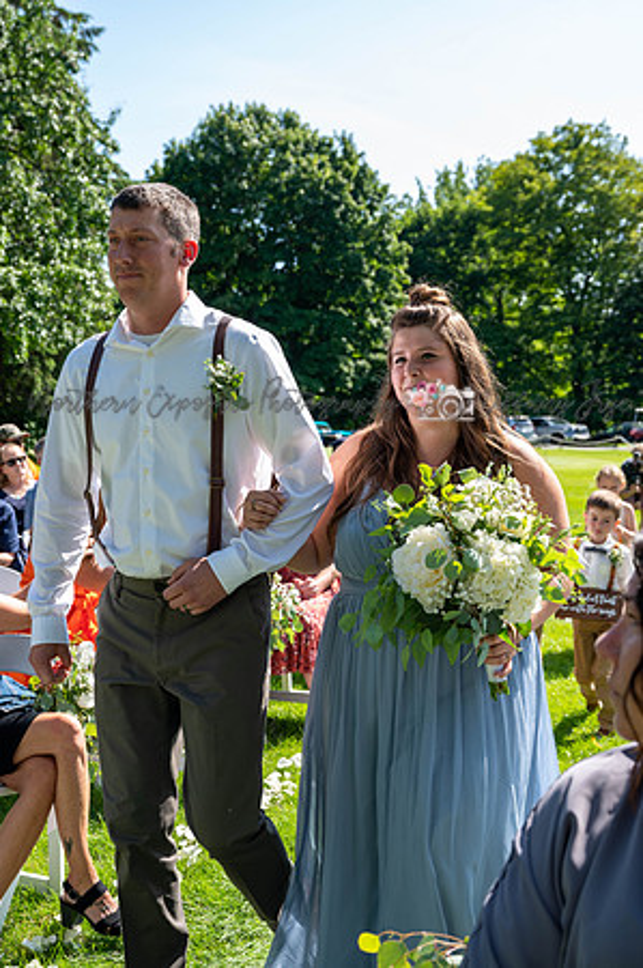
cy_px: 484
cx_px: 322
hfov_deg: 29.8
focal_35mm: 45
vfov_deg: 43.6
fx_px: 1208
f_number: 5.6
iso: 160
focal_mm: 45
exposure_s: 1/250
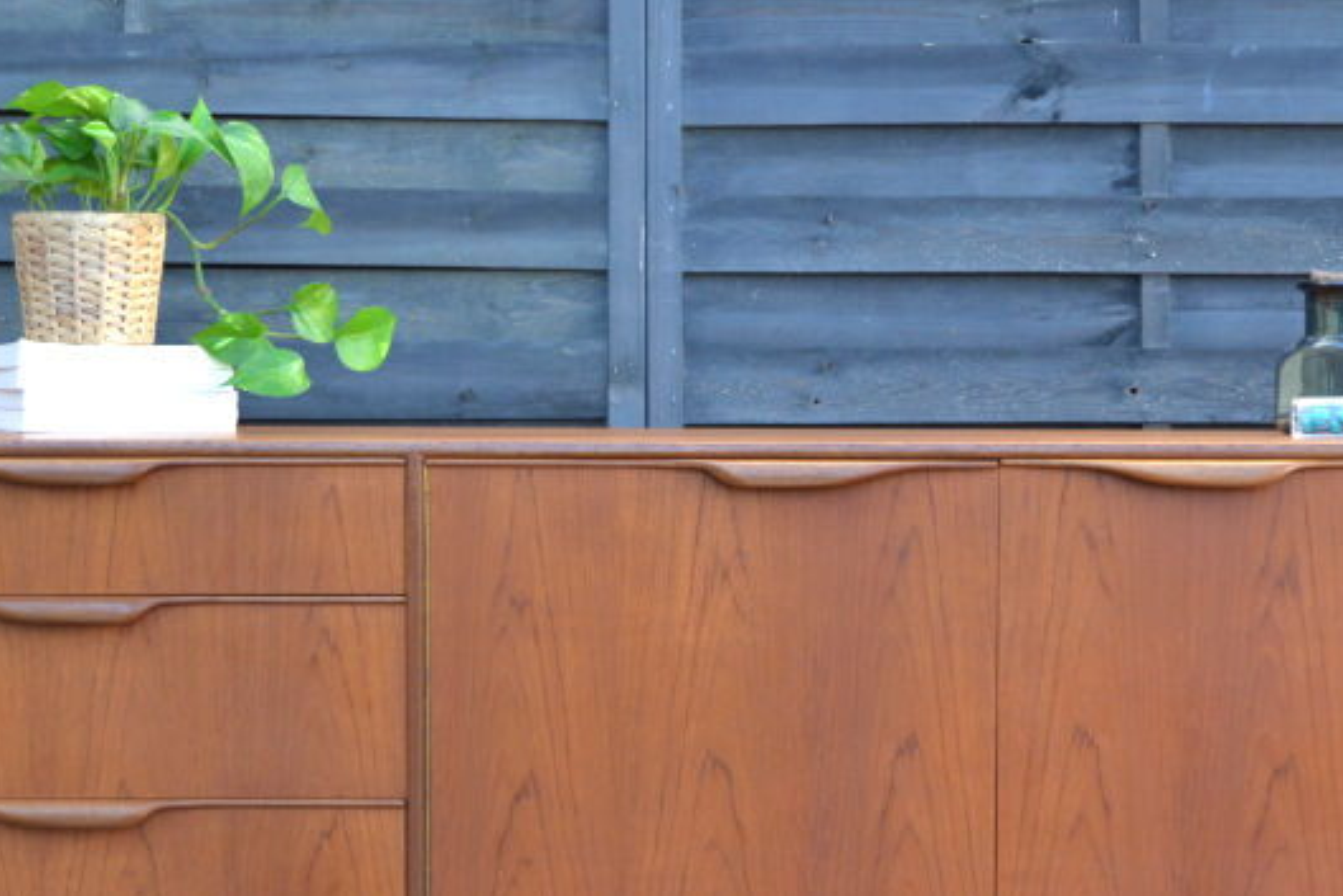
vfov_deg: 14.1
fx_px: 3619
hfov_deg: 21.0
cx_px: 721
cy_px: 637
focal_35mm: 97
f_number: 4.8
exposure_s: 1/125
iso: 200
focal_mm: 38
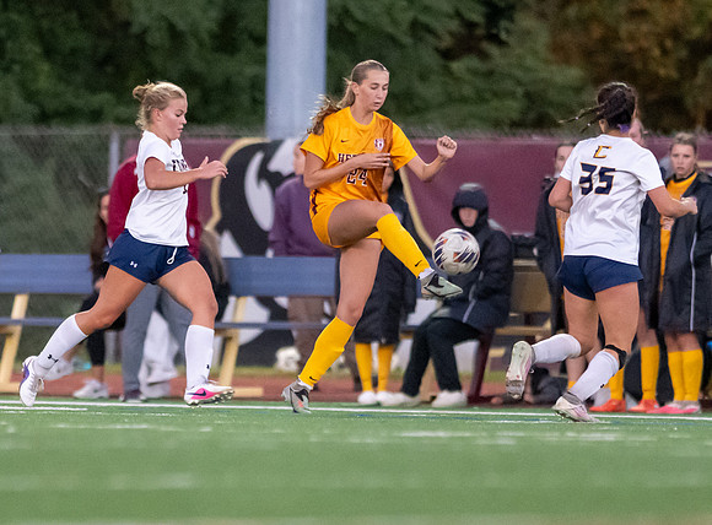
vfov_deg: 1.8
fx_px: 16440
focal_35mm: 804
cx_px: 242
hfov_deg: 2.5
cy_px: 422
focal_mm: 300
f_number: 2.8
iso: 6400
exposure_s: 1/1000
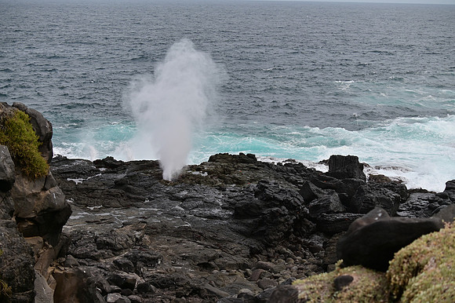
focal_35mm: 70
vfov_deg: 19.4
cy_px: 152
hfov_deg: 28.9
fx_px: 884
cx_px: 228
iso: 200
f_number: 5.6
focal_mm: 70
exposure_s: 1/1000
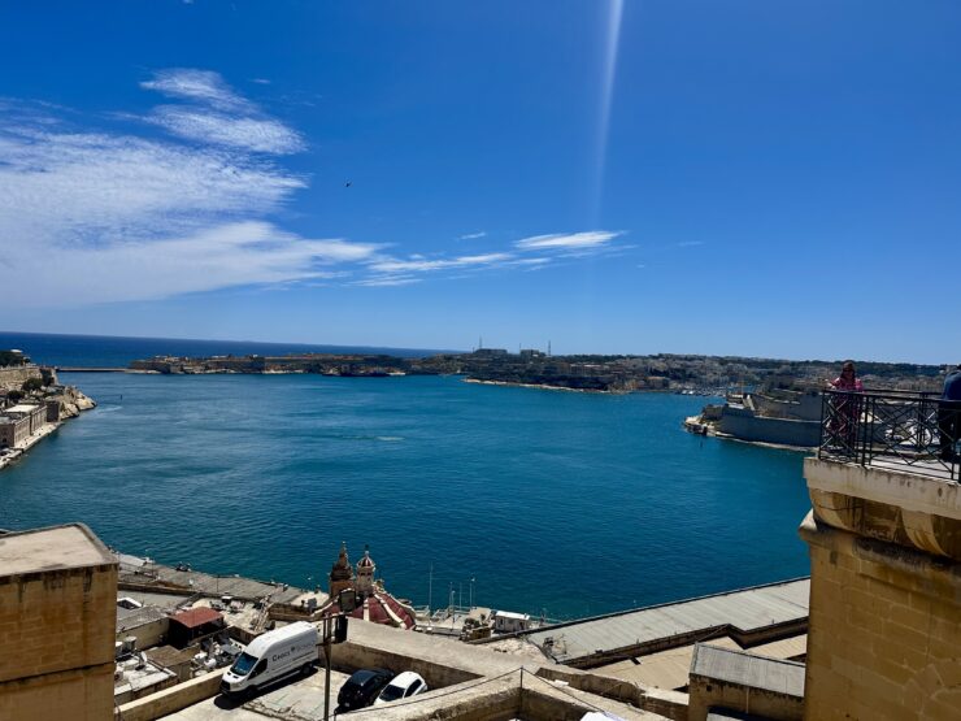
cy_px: 360
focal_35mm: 24
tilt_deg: -1.3
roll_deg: -2.1
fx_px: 666
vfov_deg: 56.8
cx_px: 480
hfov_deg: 71.6
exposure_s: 1/9709
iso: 80
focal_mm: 6.86
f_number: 1.78
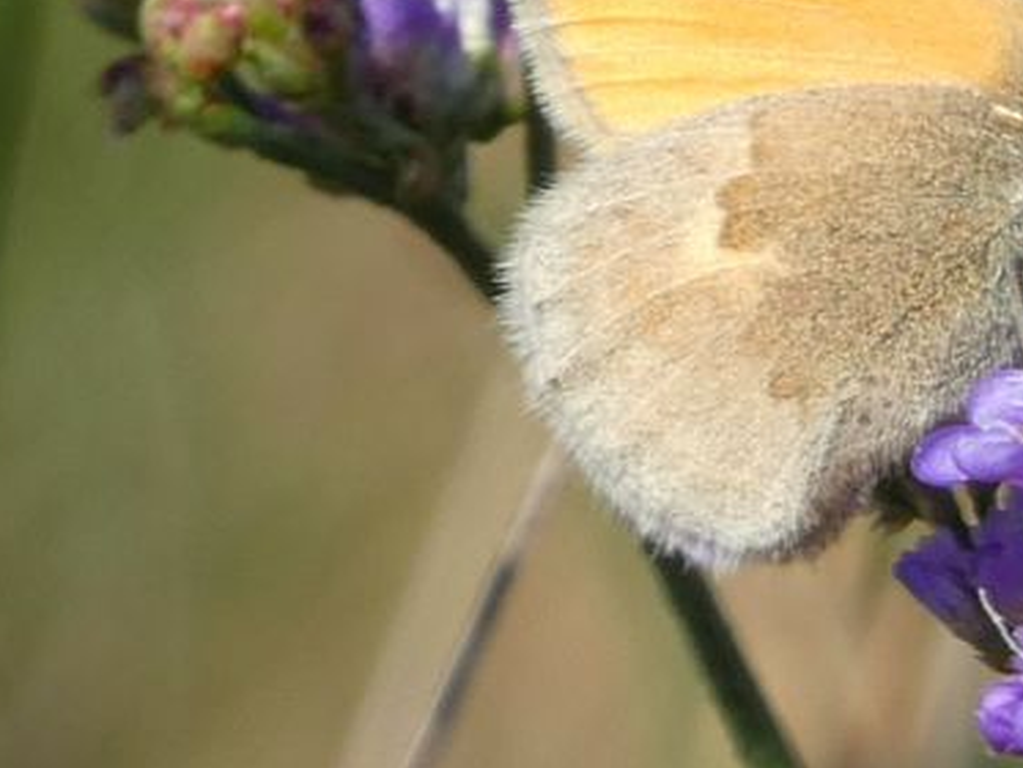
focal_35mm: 1254
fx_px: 37071
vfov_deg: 1.2
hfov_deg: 1.6
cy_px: 203
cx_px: 1052
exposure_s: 1/125
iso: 80
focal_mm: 98.3
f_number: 5.6
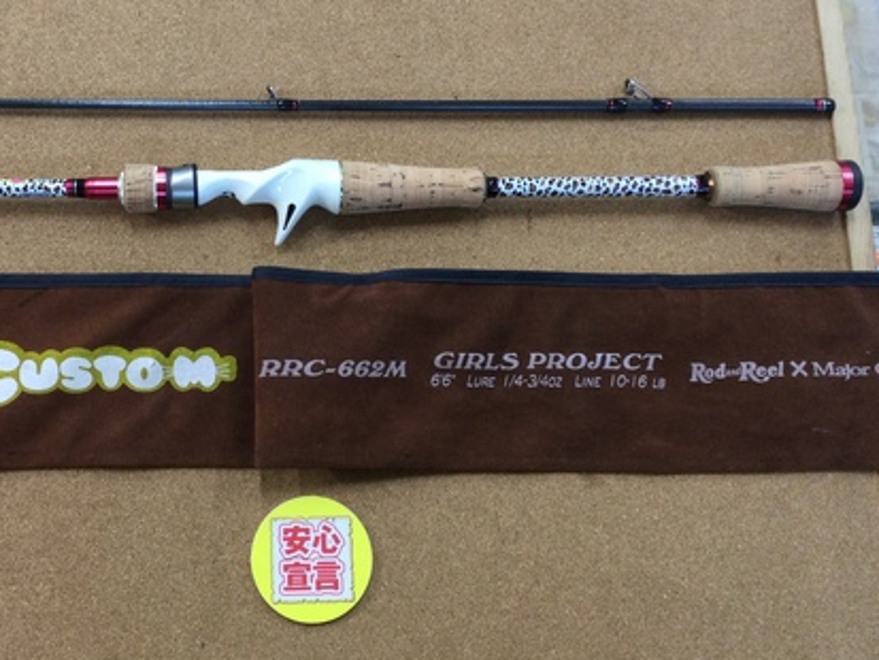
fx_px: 1143
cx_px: 281
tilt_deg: -76.6
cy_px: 262
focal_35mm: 45
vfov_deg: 32.1
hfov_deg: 41.4
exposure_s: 1/30
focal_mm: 3.3
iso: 50
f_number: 2.4
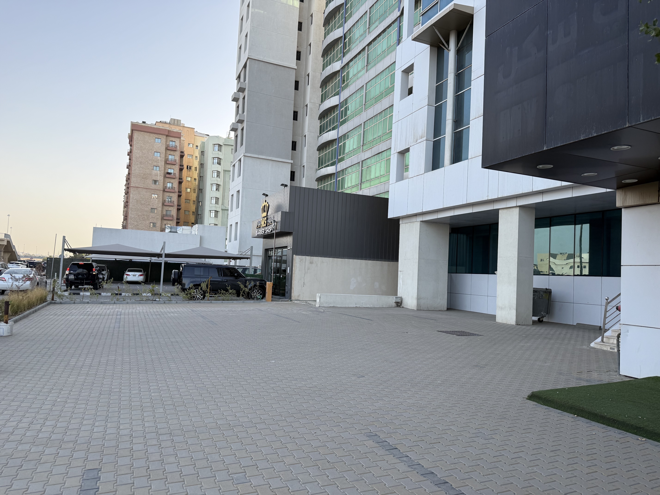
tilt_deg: +2.8
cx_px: 330
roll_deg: -3.6
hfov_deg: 71.6
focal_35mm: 24
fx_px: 458
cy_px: 248
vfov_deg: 56.8
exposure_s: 1/1292
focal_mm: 6.76
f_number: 1.78
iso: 100
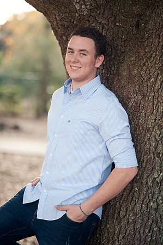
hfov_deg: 16.0
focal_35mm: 85
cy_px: 122
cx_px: 82
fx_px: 579
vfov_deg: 23.9
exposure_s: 1/250
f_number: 1.8
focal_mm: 85
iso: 200
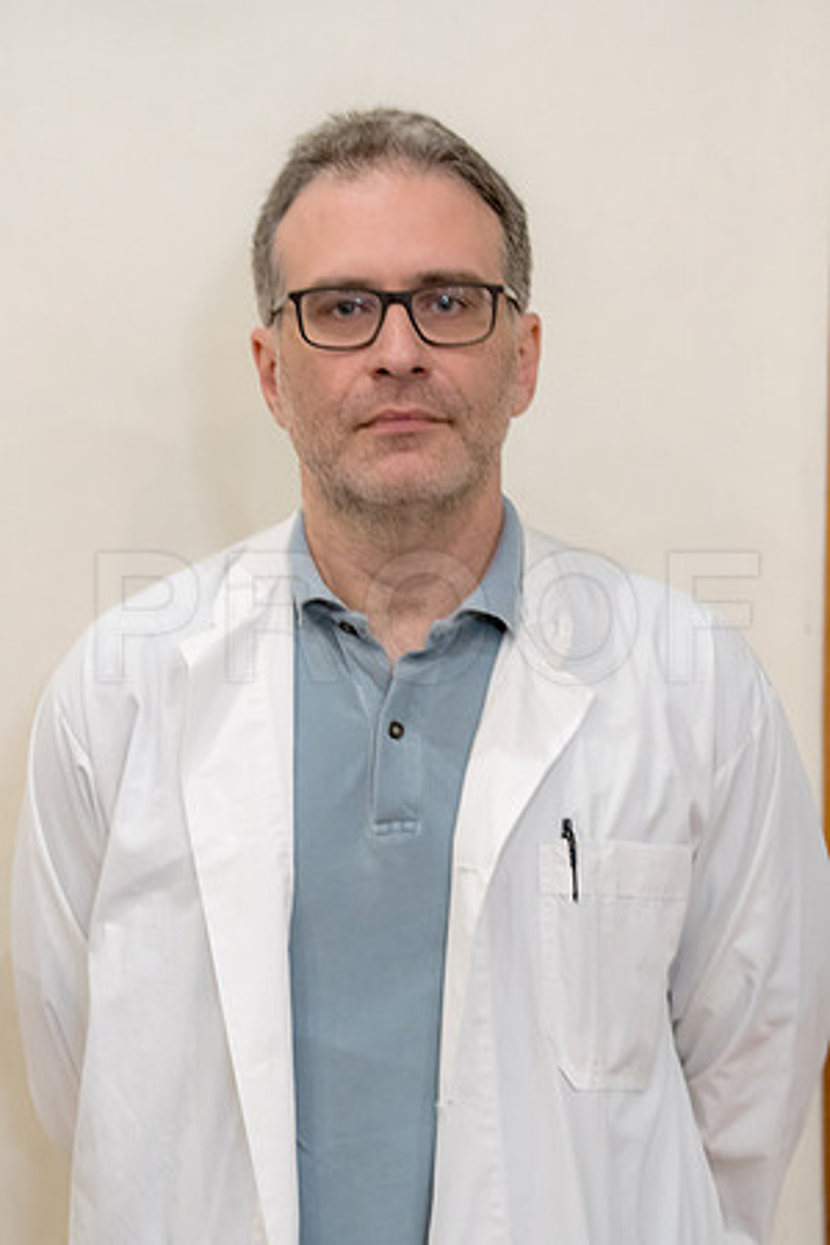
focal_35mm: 149
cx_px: 415
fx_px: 5153
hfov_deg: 9.2
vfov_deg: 13.8
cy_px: 622
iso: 5000
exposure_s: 1/80
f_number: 4
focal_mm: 149
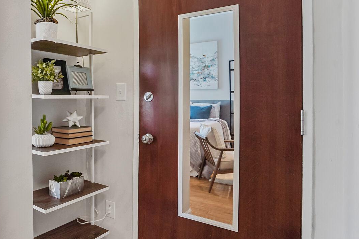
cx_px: 78
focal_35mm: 26
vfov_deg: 49.3
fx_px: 259
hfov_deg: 64.0
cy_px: 96
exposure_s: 1/60
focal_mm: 16
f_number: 8
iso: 800
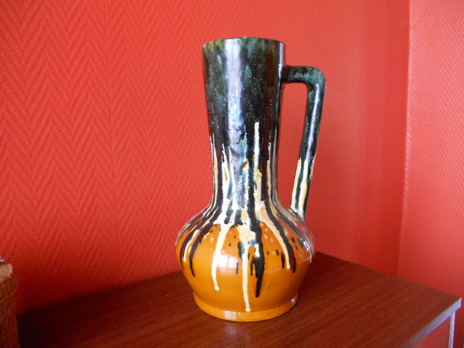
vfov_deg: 51.4
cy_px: 174
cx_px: 232
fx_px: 362
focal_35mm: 27
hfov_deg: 65.3
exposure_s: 1/30
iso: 400
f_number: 3.2
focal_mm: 4.9
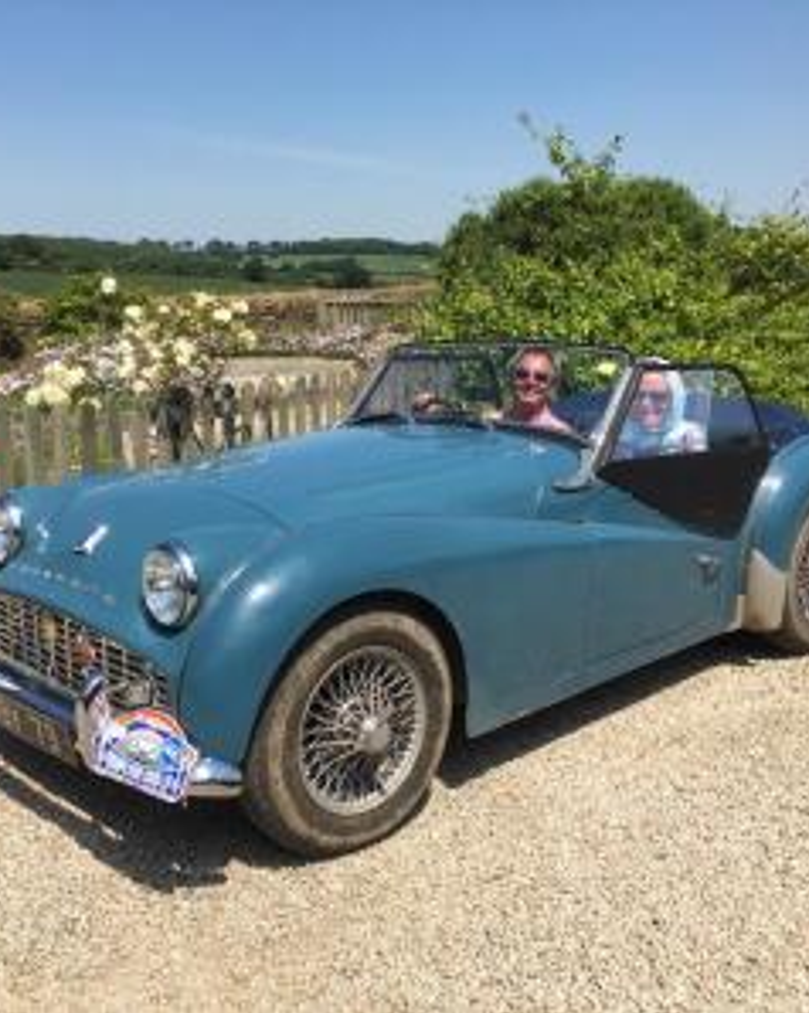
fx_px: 1138
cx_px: 360
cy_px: 506
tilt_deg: -10.9
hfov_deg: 39.1
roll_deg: +0.0
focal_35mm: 38
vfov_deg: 48.0
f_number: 2.2
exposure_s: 1/1748
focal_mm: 4.15
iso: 25
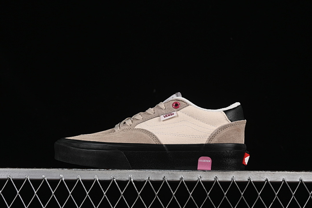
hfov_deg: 27.0
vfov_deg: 18.2
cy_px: 104
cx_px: 156
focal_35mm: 75
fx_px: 650
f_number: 8
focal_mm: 50
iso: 160
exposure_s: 1/80
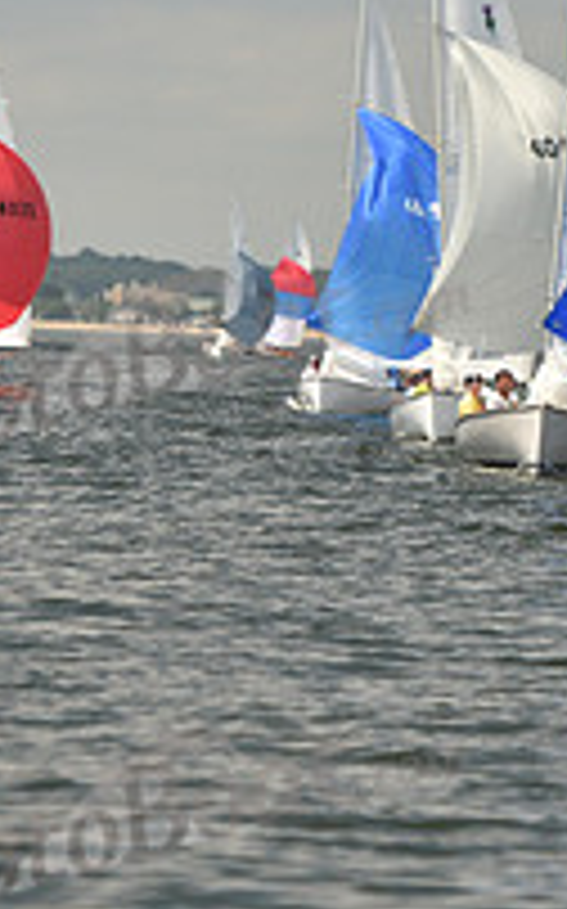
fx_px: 10498
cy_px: 65
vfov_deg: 5.0
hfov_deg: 3.1
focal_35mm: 424
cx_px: 706
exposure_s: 1/1250
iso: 250
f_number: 4
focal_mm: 145
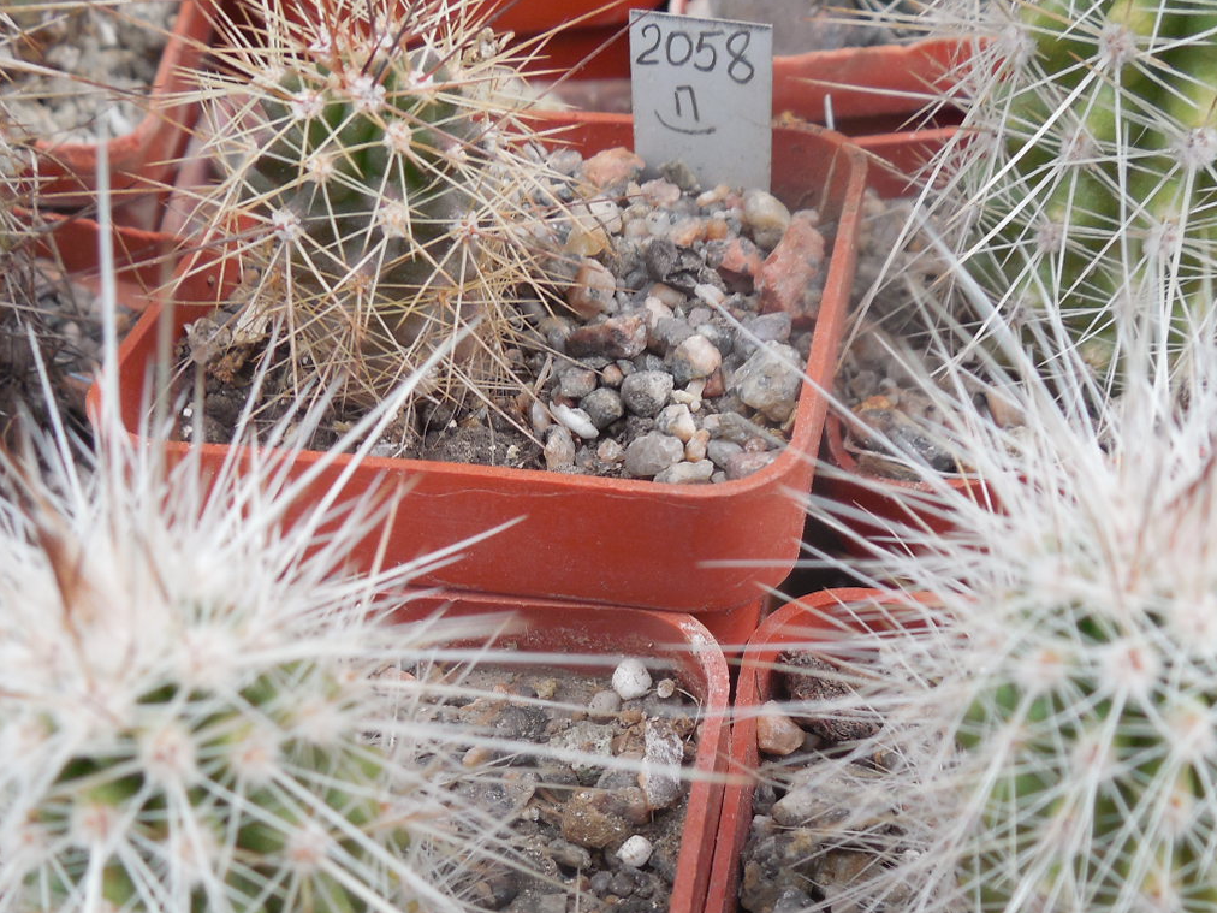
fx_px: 1723
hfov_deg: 38.9
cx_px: 592
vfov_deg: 29.3
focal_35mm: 49
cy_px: 658
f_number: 3.6
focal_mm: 5.6
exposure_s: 1/40
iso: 125
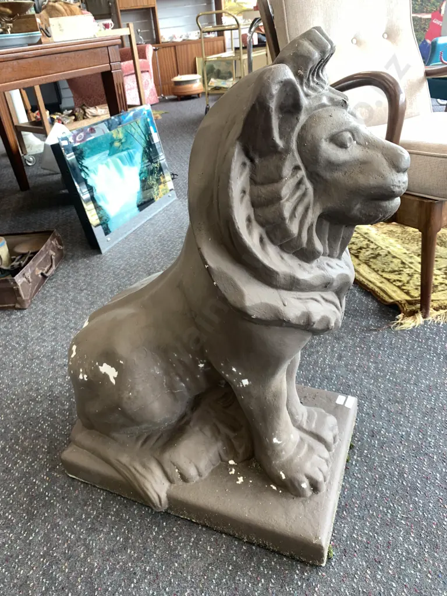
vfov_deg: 67.3
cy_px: 298
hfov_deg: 53.1
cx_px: 224
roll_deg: +7.1
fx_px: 448
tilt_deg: -30.6
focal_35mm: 26
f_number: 1.8
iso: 80
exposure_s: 1/100
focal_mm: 4.25
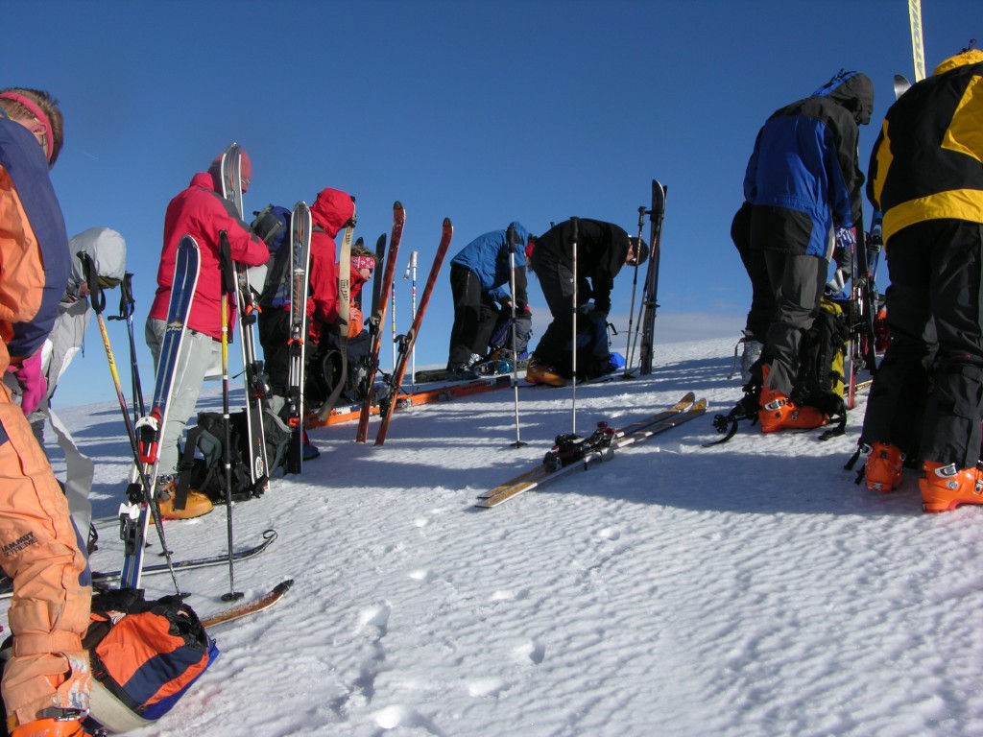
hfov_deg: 52.6
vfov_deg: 40.7
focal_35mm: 35
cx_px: 492
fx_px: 994
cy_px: 368
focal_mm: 8.9
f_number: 7.1
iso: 50
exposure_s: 1/290
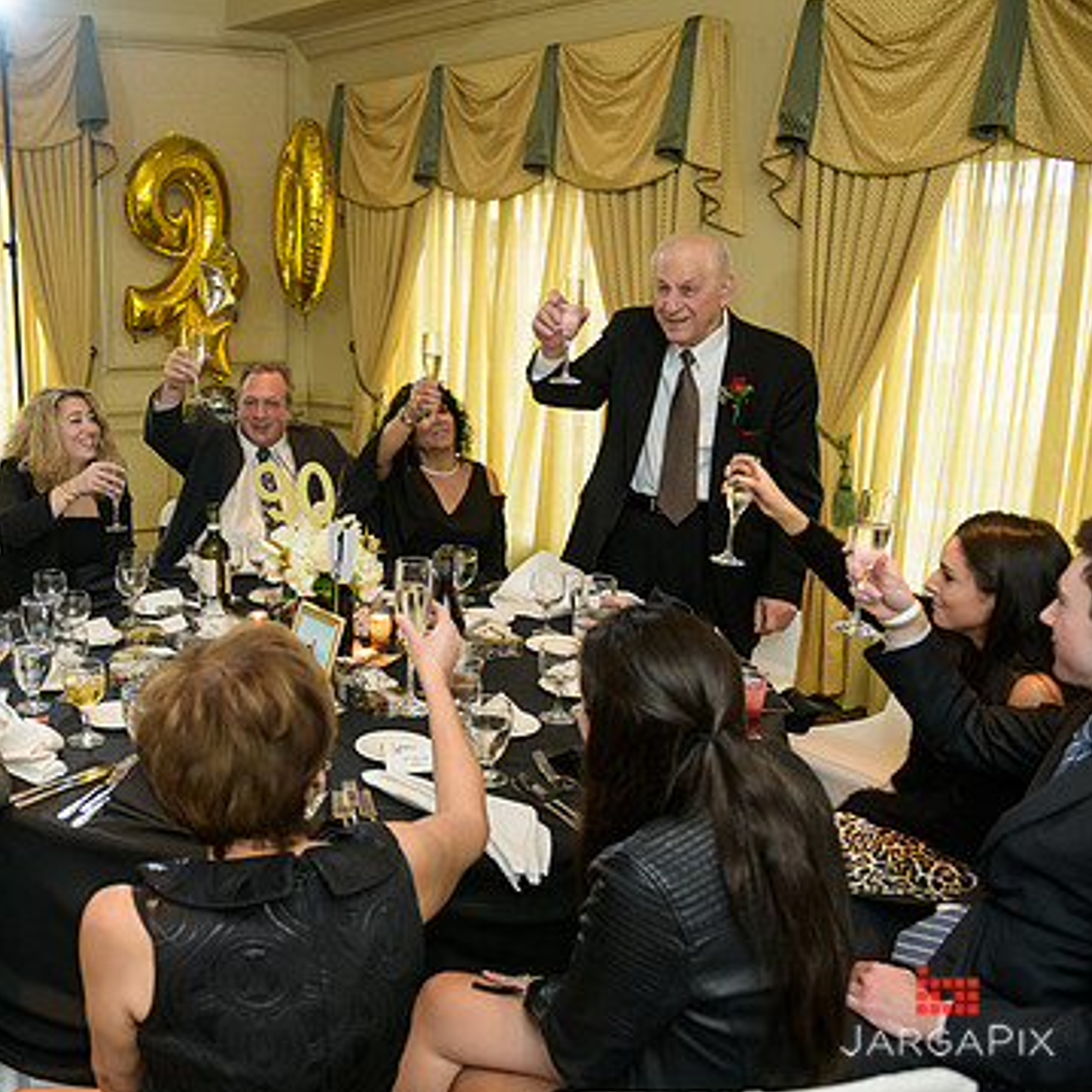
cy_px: 534
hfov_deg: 47.5
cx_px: 249
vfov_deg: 49.7
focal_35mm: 33
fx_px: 1178
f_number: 3.2
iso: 1000
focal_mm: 24
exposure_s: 1/125
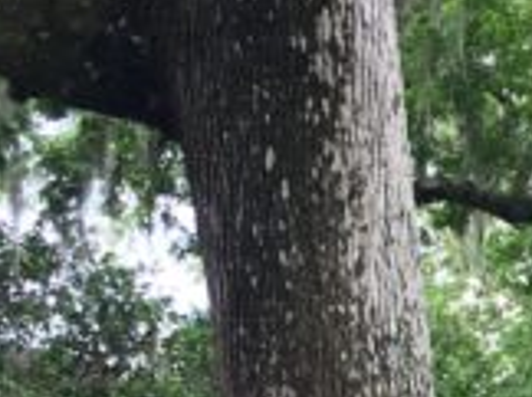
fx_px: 1719
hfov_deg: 17.4
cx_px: 470
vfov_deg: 12.2
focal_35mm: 112
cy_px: 699
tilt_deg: -0.1
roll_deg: +1.9
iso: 25
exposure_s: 1/120
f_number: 2.2
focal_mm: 4.15
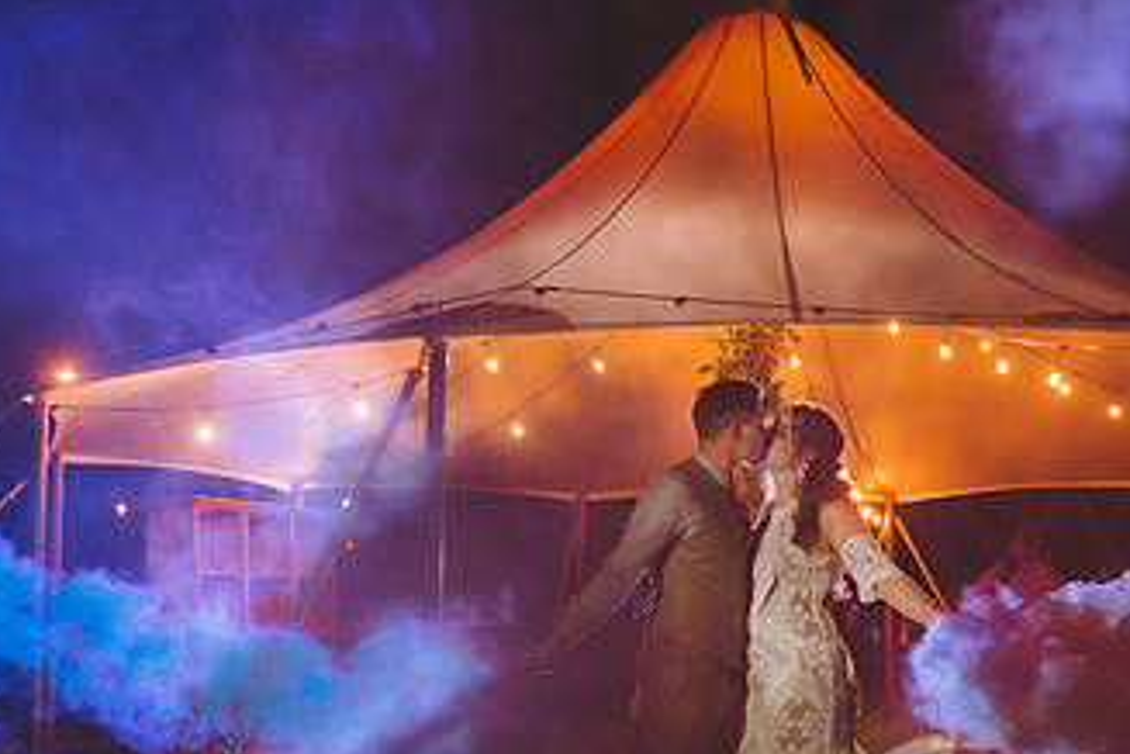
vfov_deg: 24.4
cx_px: 753
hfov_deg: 35.9
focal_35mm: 55
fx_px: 1726
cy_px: 543
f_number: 2.8
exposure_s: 1/50
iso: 2500
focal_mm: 31
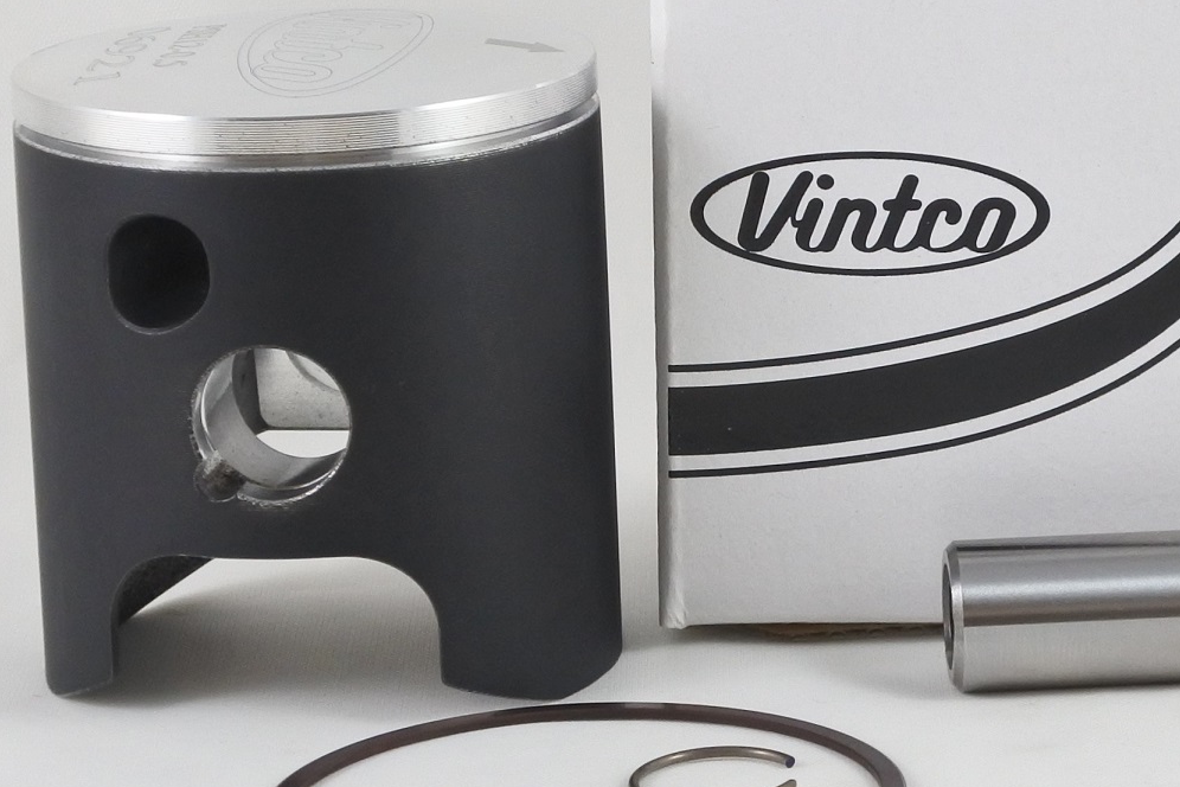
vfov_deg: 15.5
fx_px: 2884
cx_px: 707
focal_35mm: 88
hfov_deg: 23.1
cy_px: 344
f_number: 4.5
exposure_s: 1/125
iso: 500
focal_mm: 18.9
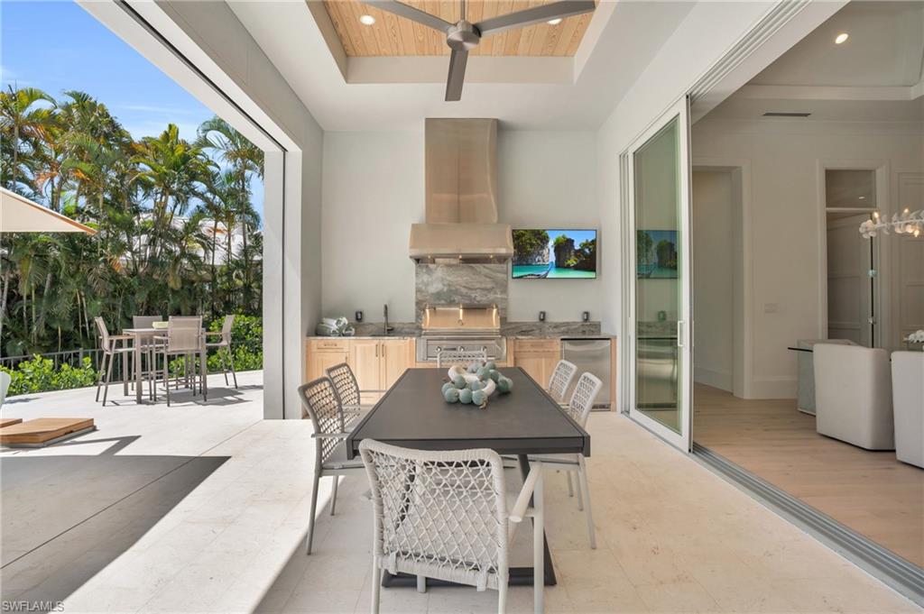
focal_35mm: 16
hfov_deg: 96.8
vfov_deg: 73.7
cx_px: 462
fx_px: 410
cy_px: 307
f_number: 9
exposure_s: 1/320
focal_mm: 16
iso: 200
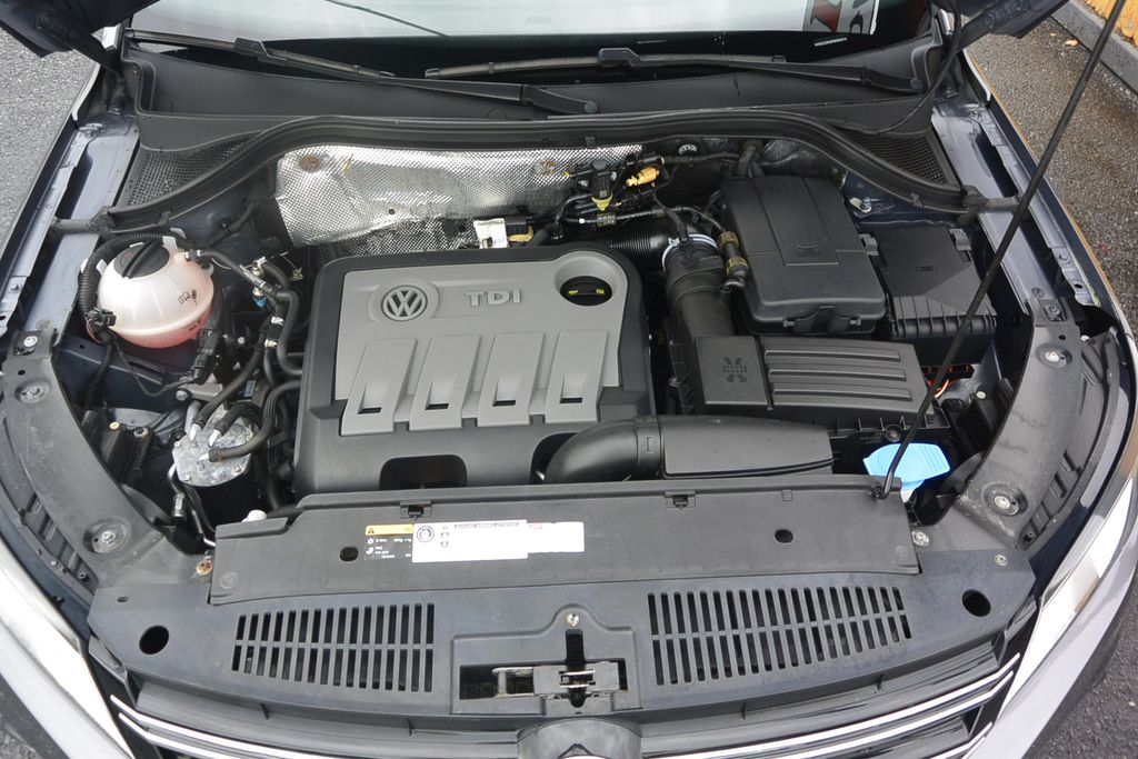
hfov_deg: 67.4
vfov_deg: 47.9
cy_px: 380
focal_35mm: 27
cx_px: 569
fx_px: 854
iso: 160
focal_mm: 10
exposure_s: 1/160
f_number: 3.5
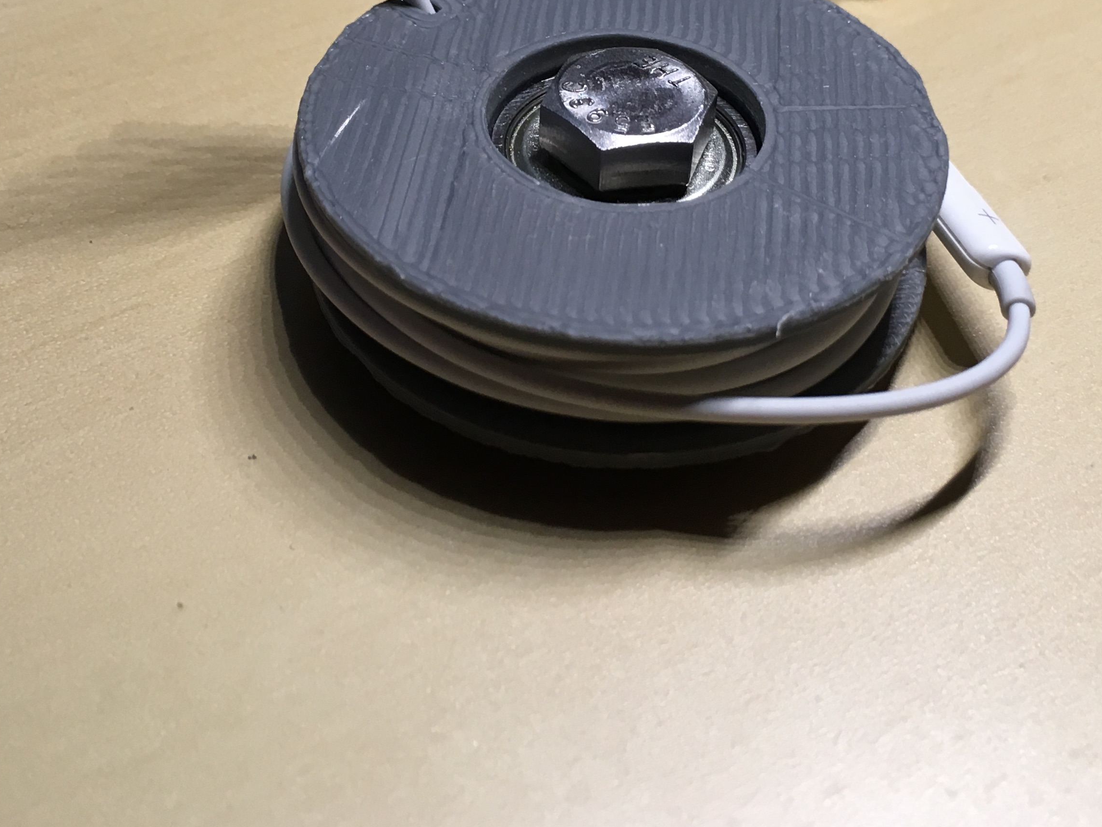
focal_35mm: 51
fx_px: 1624
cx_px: 617
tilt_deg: -39.2
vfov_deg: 27.9
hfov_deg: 37.4
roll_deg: -6.9
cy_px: 146
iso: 64
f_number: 2.2
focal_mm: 4.15
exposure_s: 1/30
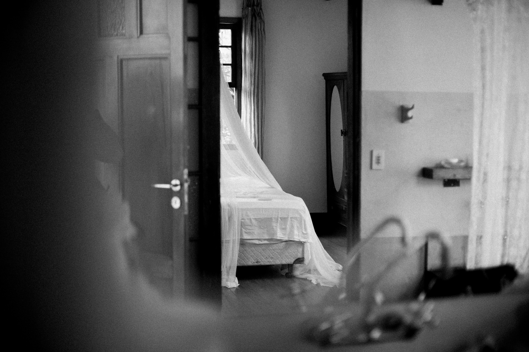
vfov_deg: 26.6
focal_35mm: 51
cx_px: 264
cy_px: 176
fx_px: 743
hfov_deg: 39.2
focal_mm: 50
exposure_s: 1/250
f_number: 1.8
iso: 640
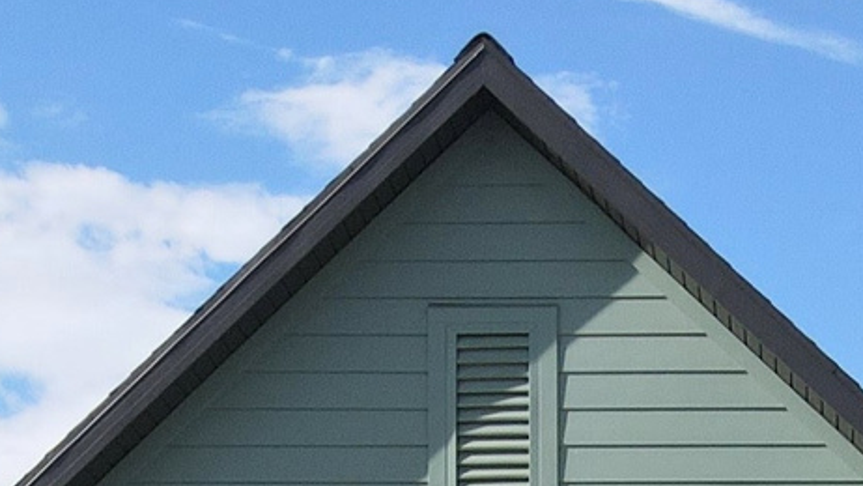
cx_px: 884
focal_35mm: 116
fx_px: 2655
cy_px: 1413
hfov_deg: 18.0
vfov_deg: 8.8
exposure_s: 1/640
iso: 110
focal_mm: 4.5
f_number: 2.8
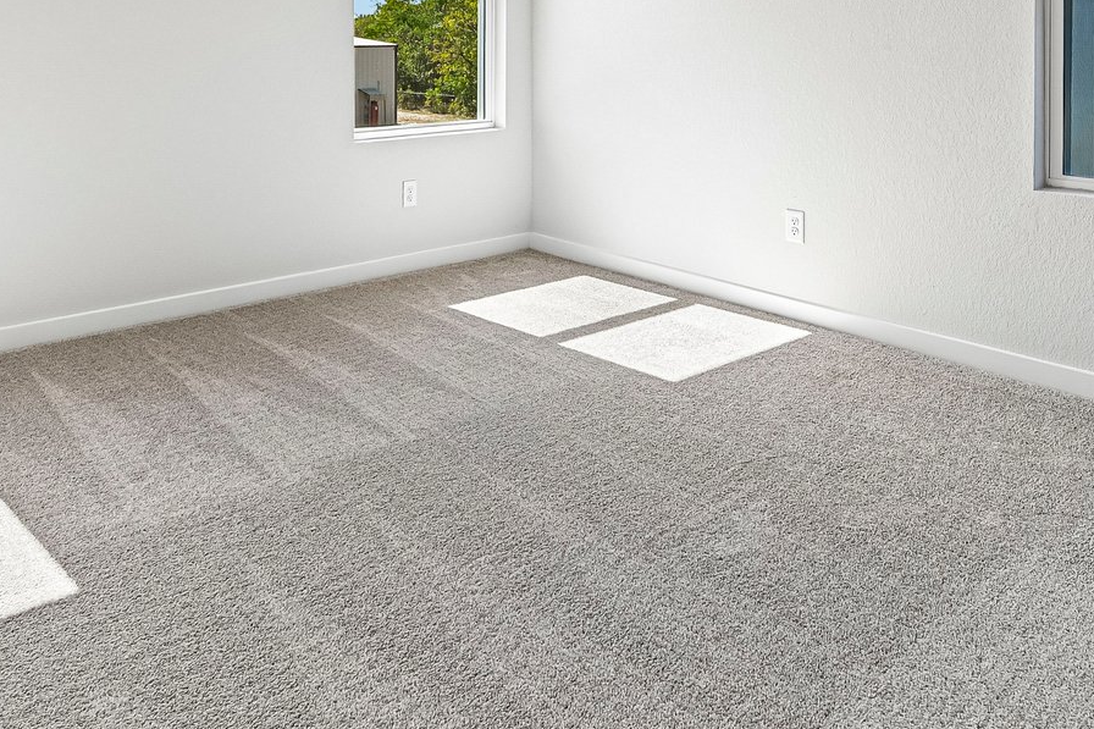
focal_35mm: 32
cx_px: 437
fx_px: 972
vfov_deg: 37.4
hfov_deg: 58.3
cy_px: 25
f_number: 8
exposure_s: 1/80
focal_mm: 14
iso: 100
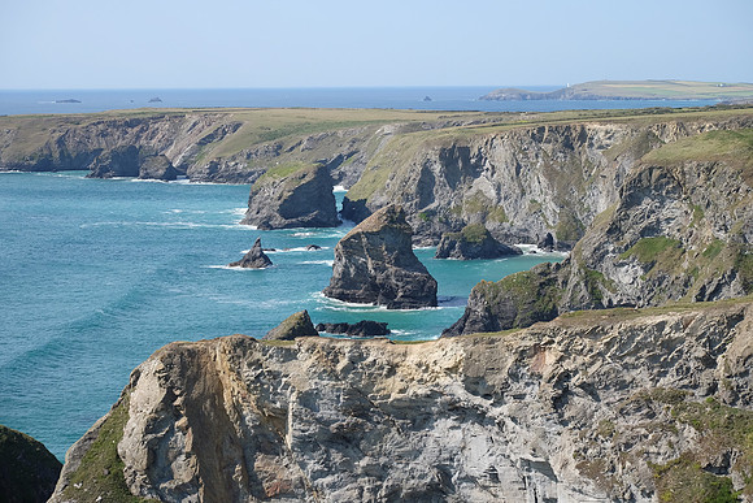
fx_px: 1736
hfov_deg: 24.5
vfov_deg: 16.5
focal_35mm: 83
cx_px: 376
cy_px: 252
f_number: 6.4
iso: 200
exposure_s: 1/450
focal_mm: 55
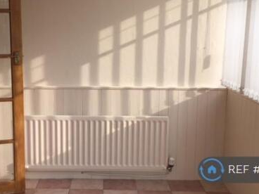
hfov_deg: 41.0
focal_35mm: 46
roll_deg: -1.4
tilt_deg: -9.9
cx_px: 100
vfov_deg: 31.5
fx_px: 344
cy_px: 85
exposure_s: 1/399
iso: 32
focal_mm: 4.15
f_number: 2.2
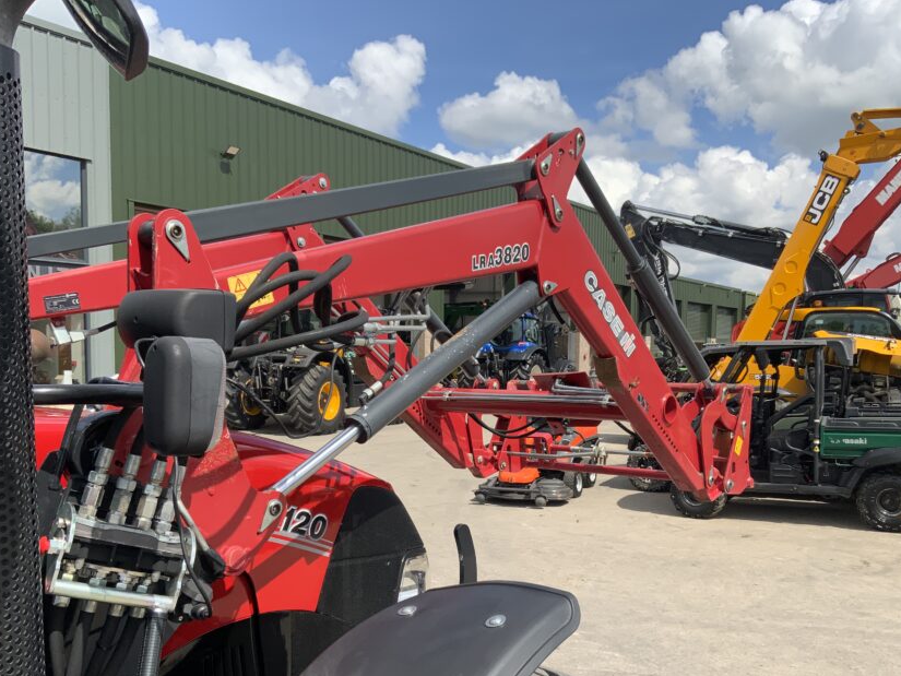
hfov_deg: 51.3
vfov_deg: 39.4
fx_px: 937
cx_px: 474
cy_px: 418
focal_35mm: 36
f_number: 1.8
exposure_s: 1/1675
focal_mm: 3
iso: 16
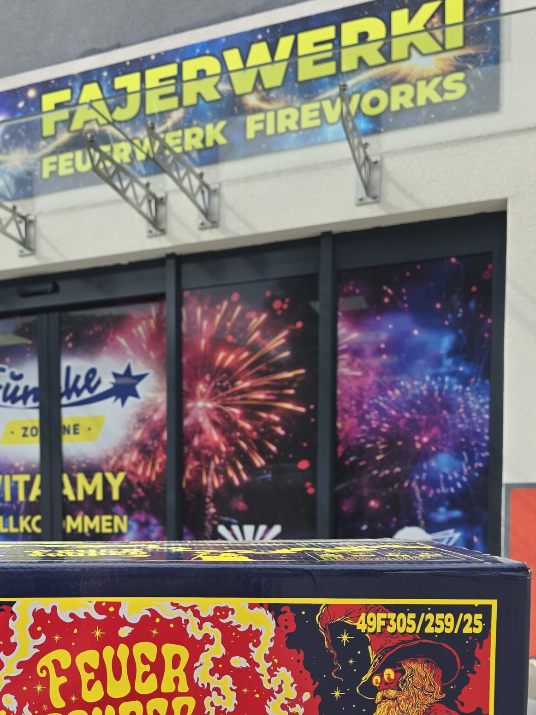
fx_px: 784
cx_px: 128
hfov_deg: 36.8
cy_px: 542
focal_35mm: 38
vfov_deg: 47.0
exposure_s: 1/508
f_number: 1.7
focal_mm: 6.3
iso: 12
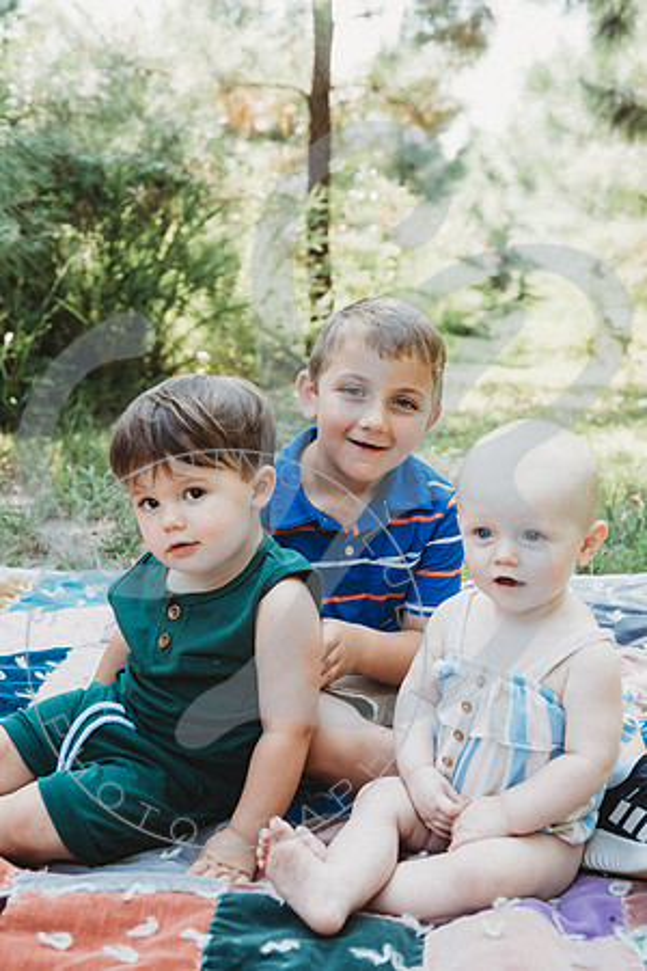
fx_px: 1213
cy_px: 486
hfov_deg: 29.9
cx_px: 324
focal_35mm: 45
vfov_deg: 43.6
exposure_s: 1/125
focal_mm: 45
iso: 200
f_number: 5
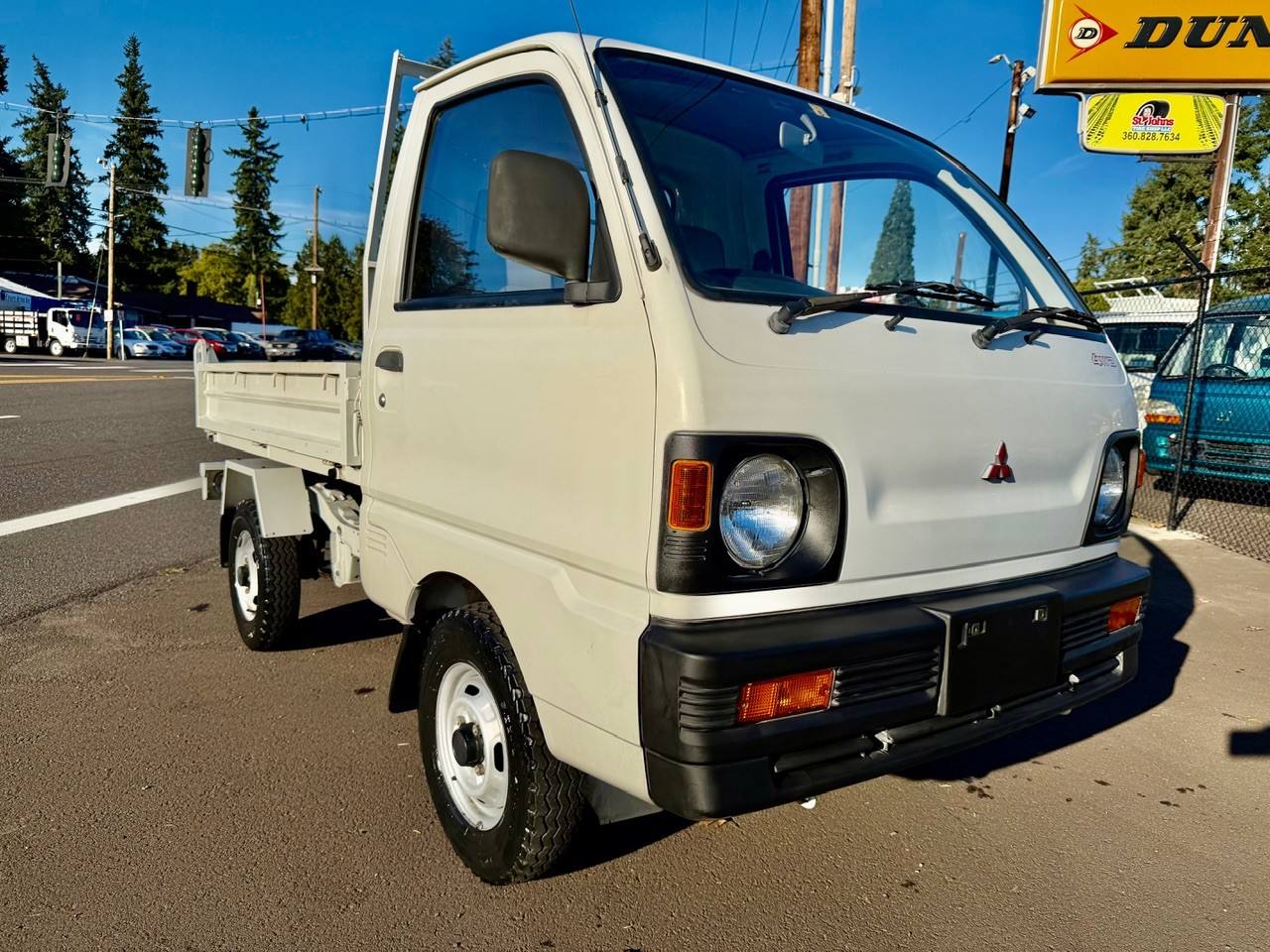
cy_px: 476
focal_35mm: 24
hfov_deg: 71.6
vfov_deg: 56.8
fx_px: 881
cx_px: 635
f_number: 1.78
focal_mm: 6.76
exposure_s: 1/10309
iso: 80
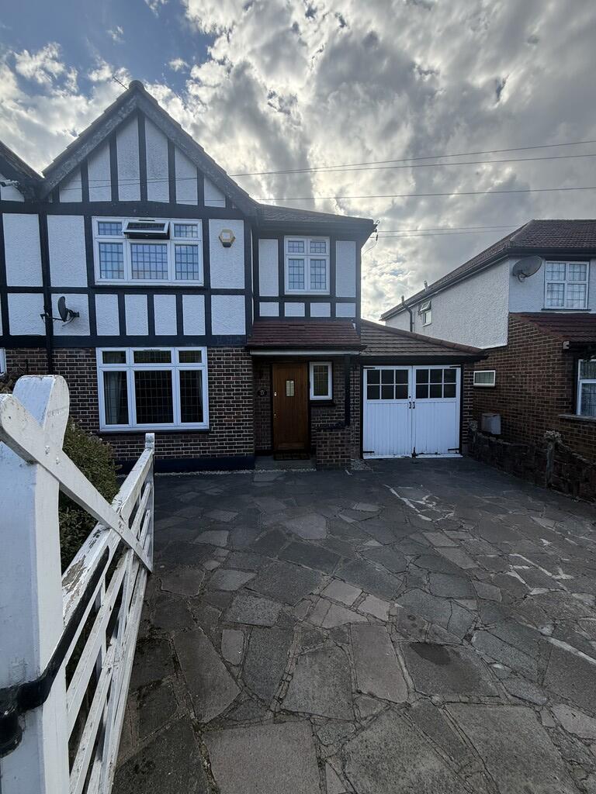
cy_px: 397
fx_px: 321
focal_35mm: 14
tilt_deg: -2.3
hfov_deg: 85.7
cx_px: 298
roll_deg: +0.7
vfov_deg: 102.1
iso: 50
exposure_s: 1/1105
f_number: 2.2
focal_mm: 2.22
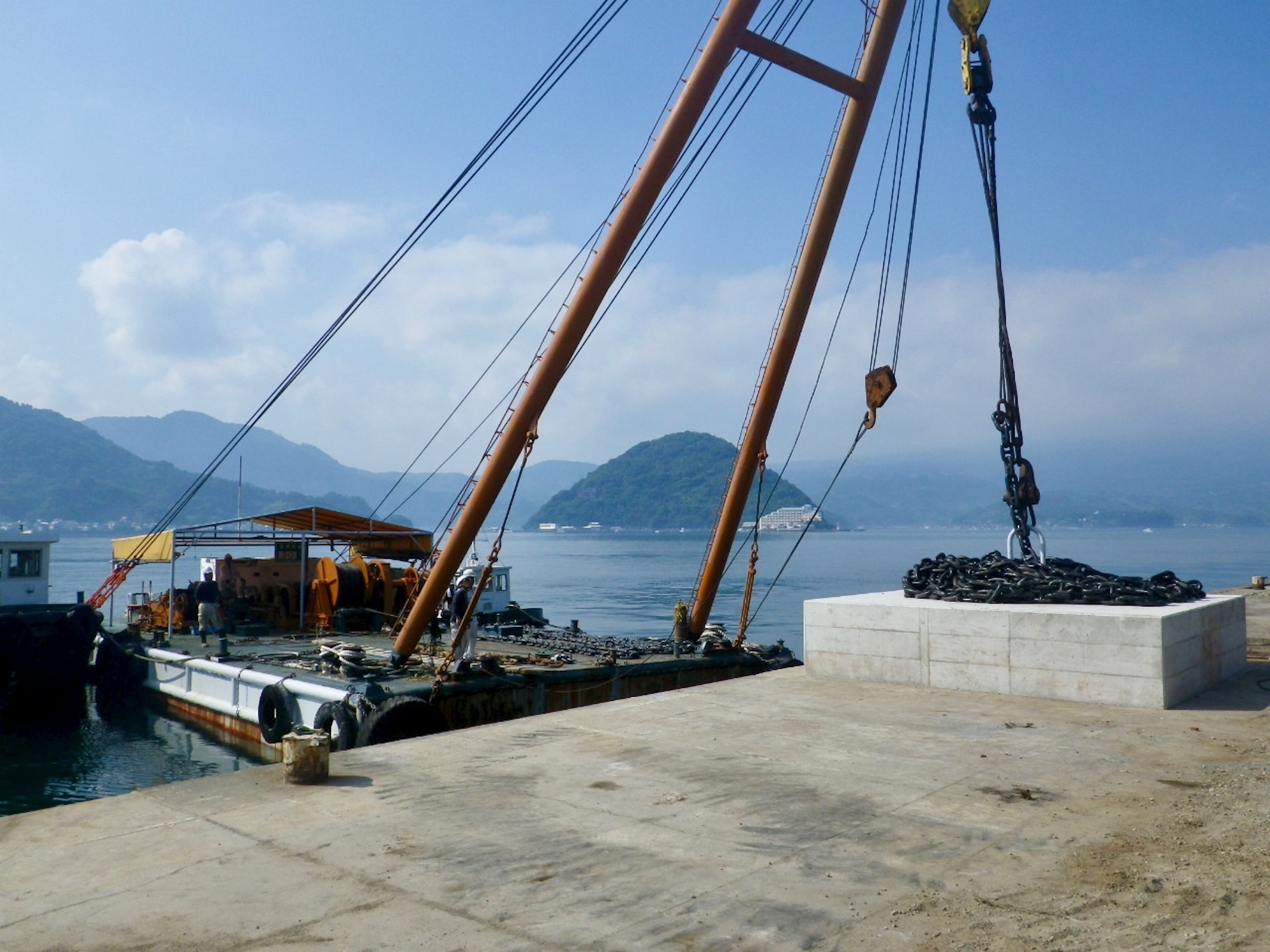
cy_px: 476
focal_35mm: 28
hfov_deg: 63.4
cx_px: 635
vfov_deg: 49.7
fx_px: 1027
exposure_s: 1/1000
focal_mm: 5
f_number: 4.2
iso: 80
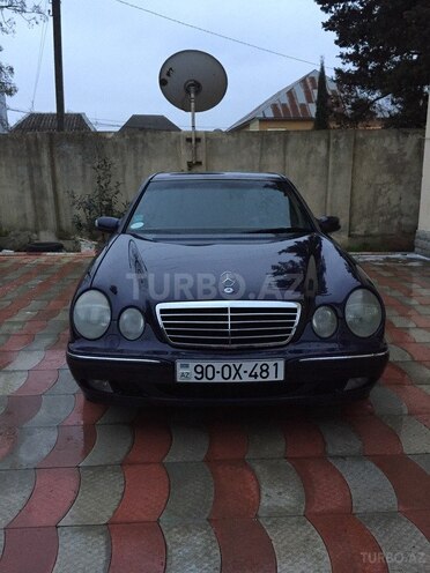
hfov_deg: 48.2
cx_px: 215
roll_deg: +1.1
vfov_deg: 61.7
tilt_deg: -11.8
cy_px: 286
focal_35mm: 29
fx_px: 480
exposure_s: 1/25
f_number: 2.2
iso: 250
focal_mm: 4.15
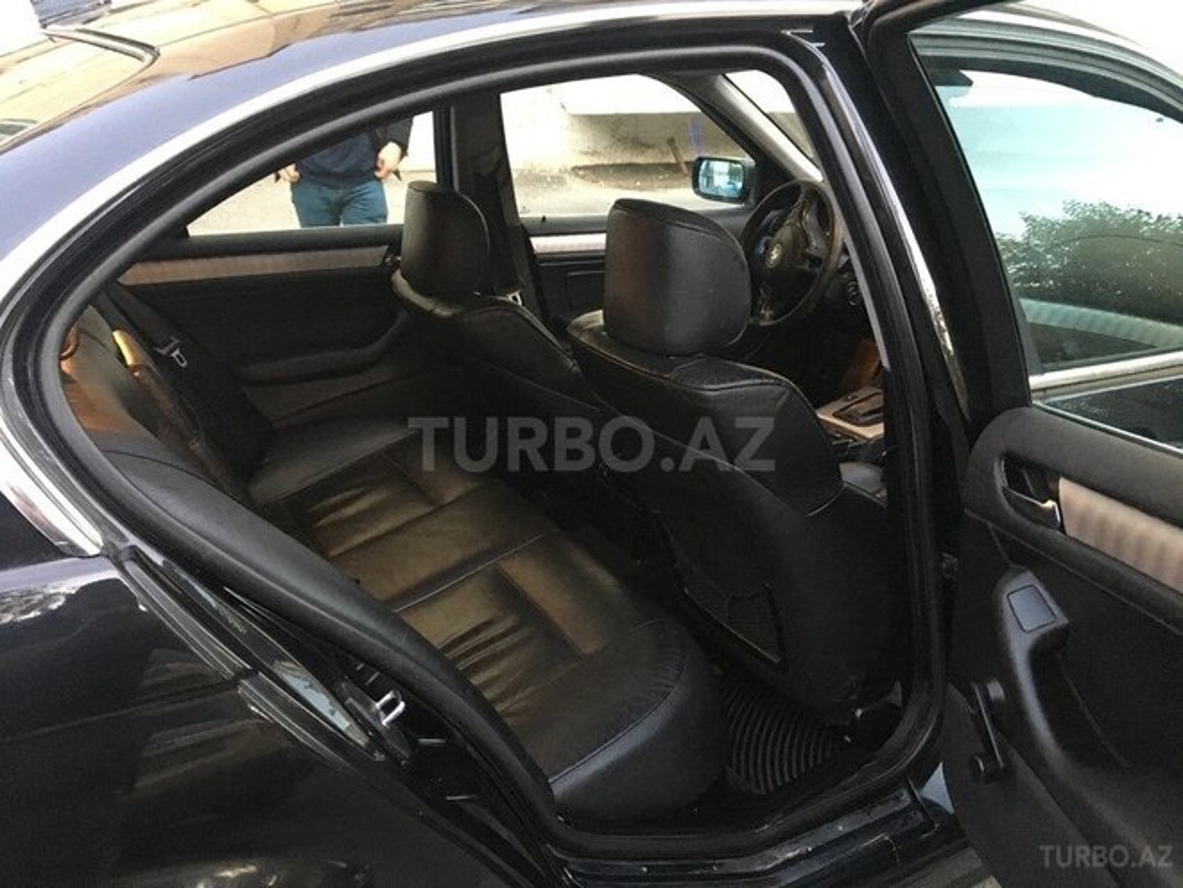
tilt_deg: -21.1
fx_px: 991
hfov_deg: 61.7
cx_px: 592
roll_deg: +0.9
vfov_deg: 48.2
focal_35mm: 29
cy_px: 444
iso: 250
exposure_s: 1/17
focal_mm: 4.15
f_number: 2.2
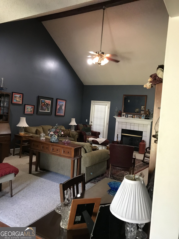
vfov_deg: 63.4
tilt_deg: -2.5
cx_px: 90
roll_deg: -4.2
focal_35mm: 28
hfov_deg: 49.7
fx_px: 193
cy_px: 120
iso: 100
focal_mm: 3.99
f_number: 1.8
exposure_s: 1/15
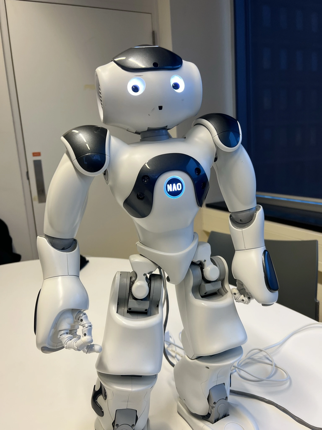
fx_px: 322
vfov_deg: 67.3
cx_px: 161
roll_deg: +4.8
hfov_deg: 53.1
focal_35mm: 26
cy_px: 215
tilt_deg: -10.1
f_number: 1.5
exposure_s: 1/100
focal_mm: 5.7
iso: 100
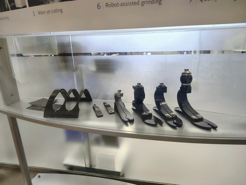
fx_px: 171
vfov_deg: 56.8
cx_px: 123
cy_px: 92
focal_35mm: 24
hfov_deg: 71.6
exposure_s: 1/100
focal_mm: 5.56
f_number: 1.8
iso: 796
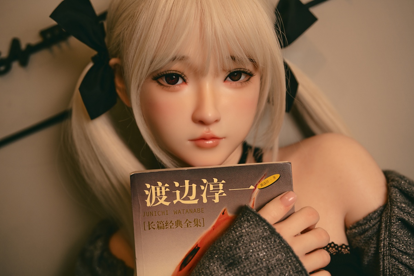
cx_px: 207
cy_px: 138
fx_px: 575
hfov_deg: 39.6
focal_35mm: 50
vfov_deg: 27.0
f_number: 2.8
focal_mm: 50
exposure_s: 1/80
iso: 320
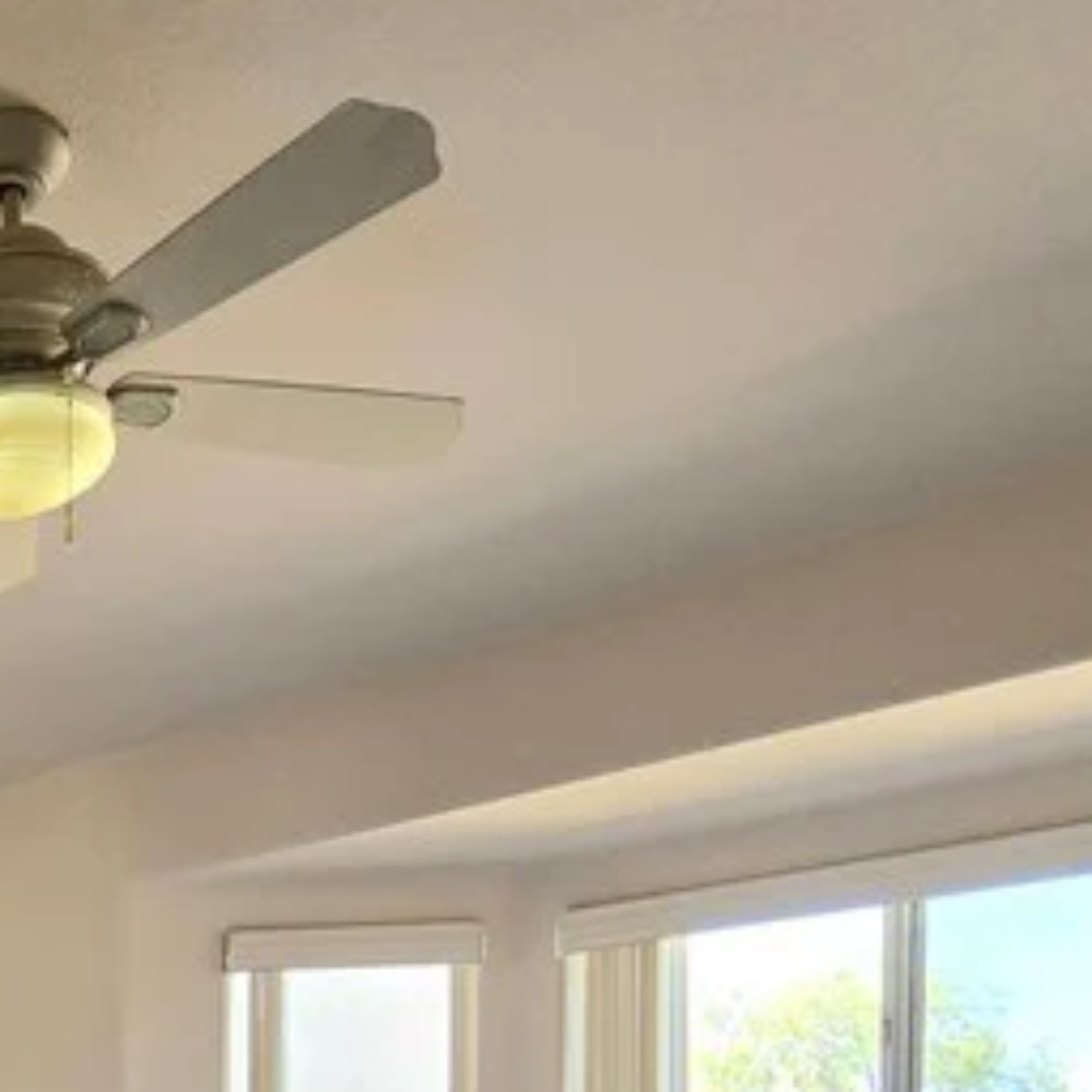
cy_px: 1361
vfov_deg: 30.4
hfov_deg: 28.7
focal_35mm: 46
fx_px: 1642
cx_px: -388
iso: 80
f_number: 2.2
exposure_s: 1/60.2
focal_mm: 2.2
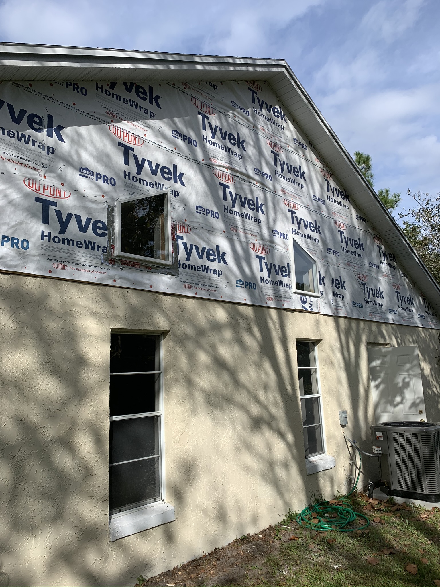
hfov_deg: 53.1
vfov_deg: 67.3
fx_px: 441
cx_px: 220
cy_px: 294
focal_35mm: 26
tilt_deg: +12.9
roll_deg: +2.2
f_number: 1.8
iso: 25
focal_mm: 4.25
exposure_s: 1/2994
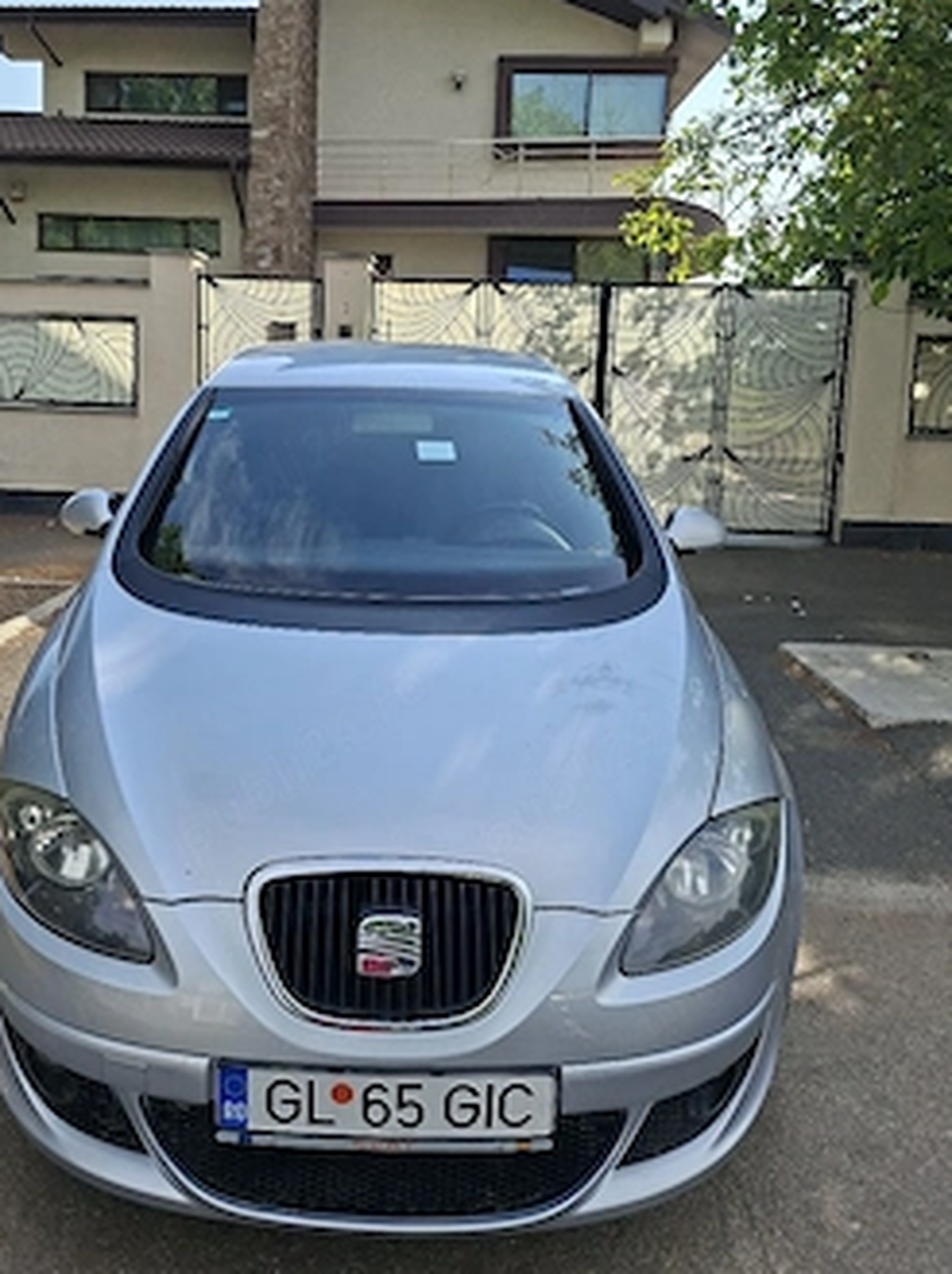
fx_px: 1029
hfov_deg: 49.3
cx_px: 379
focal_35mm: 28
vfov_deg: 62.9
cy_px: 507
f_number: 1.8
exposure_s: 1/2000
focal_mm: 5.54
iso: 50
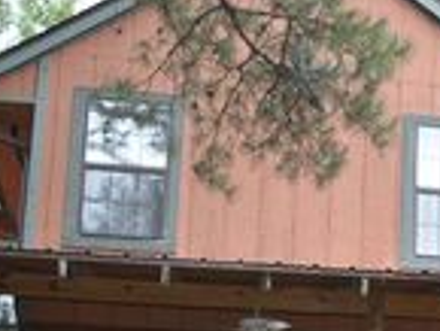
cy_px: 374
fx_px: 1387
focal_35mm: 109
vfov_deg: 13.3
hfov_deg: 17.3
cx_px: 516
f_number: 4
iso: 140
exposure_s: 1/125
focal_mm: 22
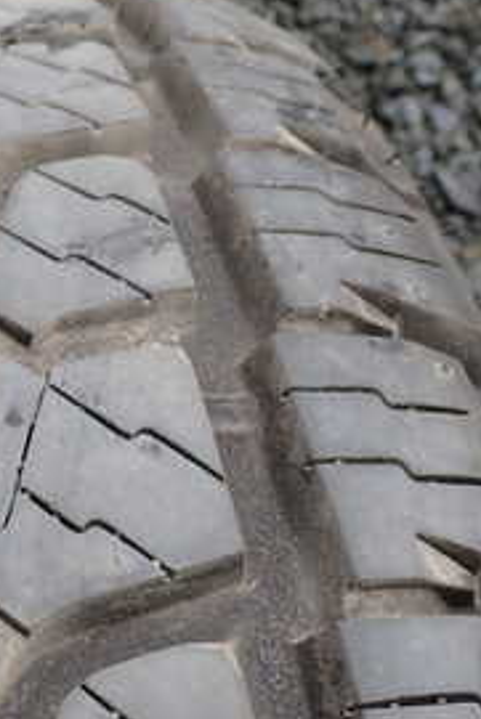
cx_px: -159
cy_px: 366
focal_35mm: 69
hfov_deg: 18.3
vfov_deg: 29.2
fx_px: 1381
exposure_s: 1/1000
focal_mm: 5.4
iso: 100
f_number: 3.2
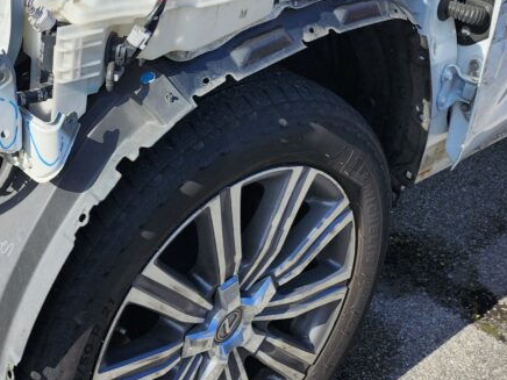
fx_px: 791
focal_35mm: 54
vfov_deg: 26.2
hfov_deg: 33.6
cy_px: 41
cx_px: 47
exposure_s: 1/1584
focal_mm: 5.54
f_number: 1.8
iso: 25
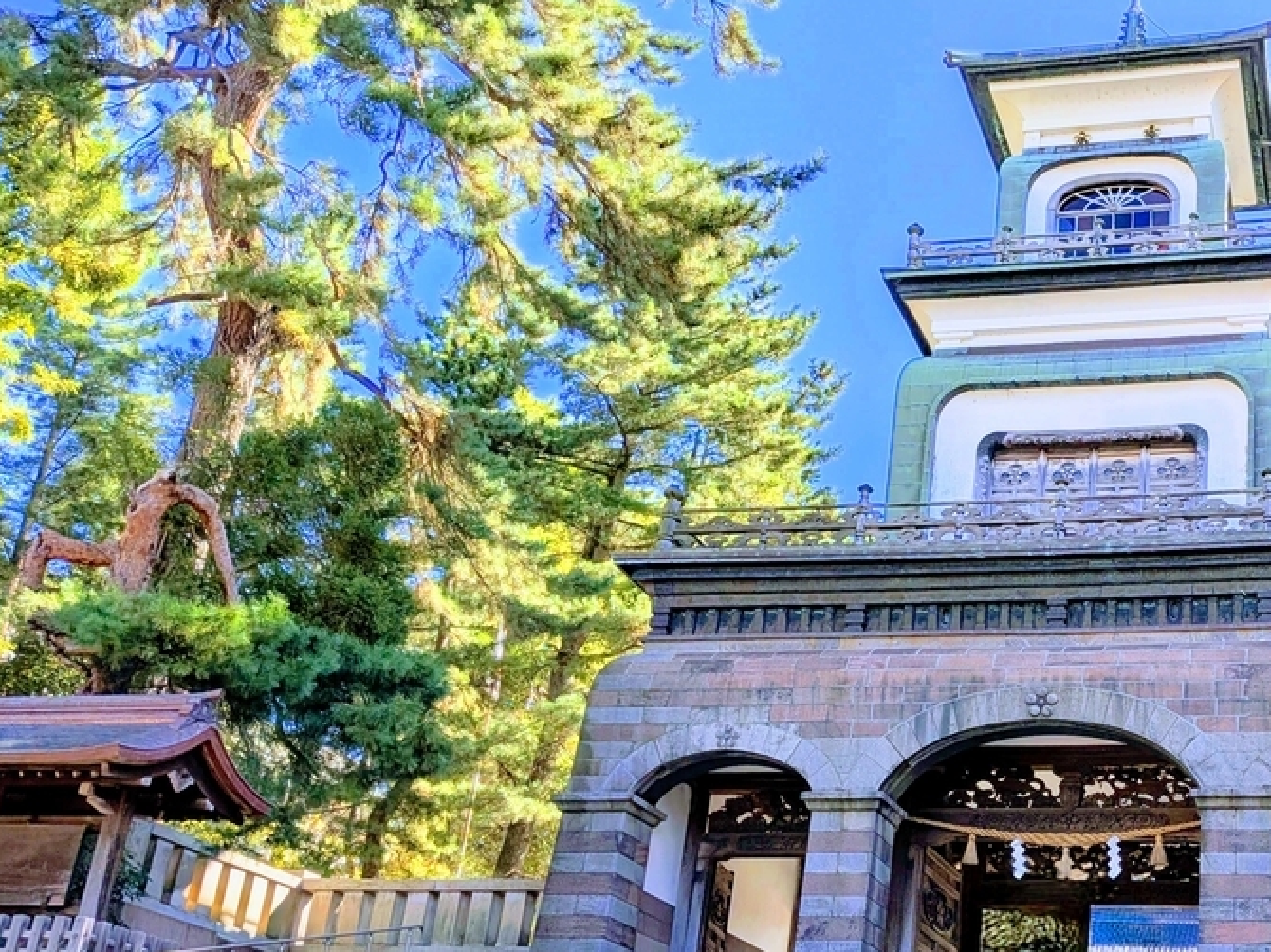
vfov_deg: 33.4
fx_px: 1578
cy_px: 590
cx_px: 1060
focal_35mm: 43
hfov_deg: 41.5
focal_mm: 4.53
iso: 25
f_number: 1.7
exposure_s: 1/831
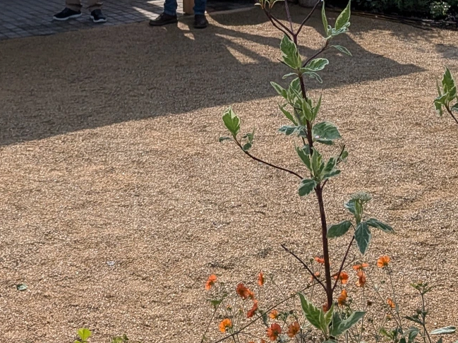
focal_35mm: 74
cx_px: 132
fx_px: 979
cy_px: -71
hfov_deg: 26.1
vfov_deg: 18.8
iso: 29
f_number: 1.7
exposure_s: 1/4255
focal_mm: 4.53
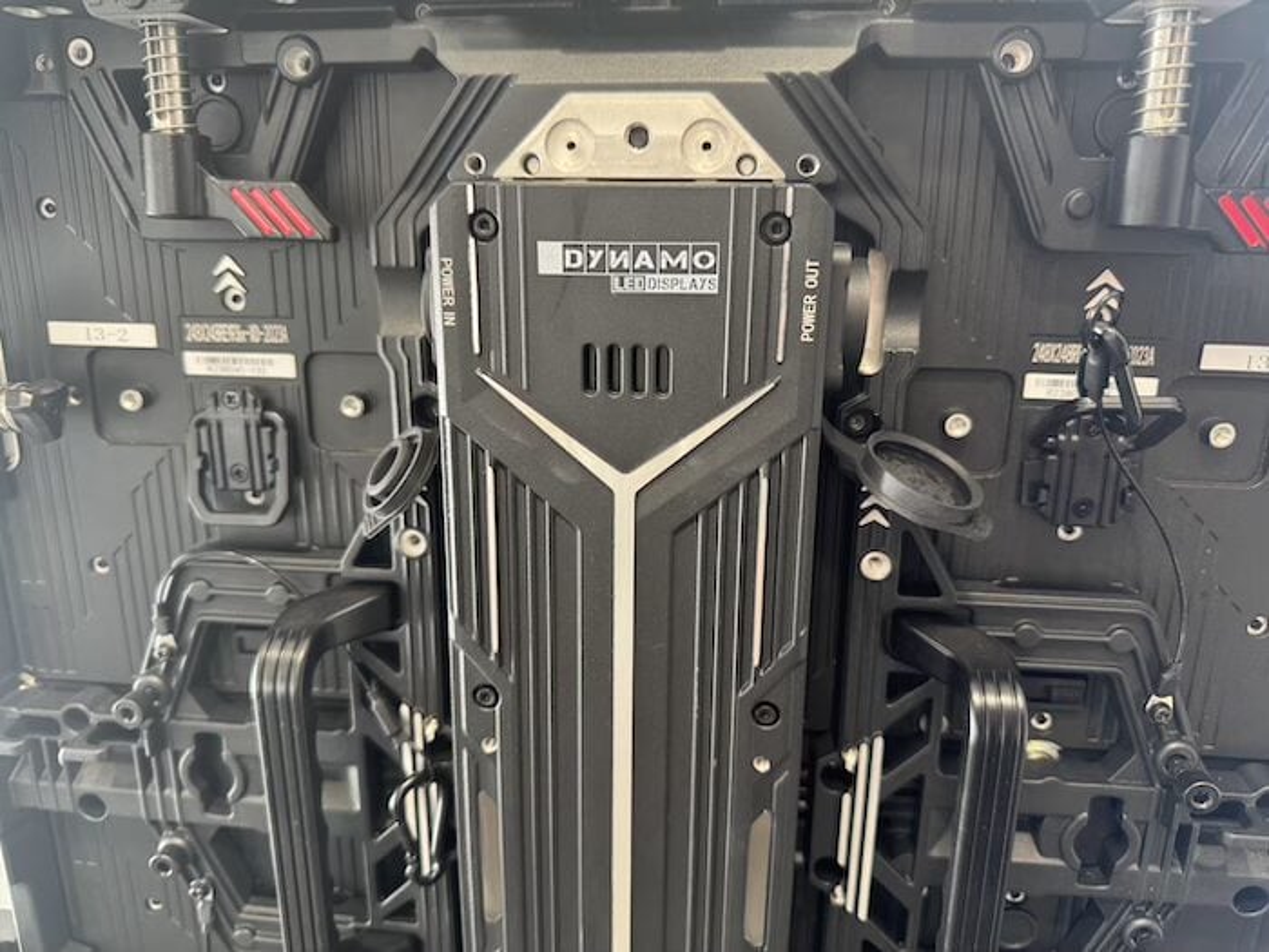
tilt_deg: -14.6
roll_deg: +0.3
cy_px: 476
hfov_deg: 71.6
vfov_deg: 56.8
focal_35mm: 24
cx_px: 634
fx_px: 880
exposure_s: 1/50
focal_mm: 6.76
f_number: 1.78
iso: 200
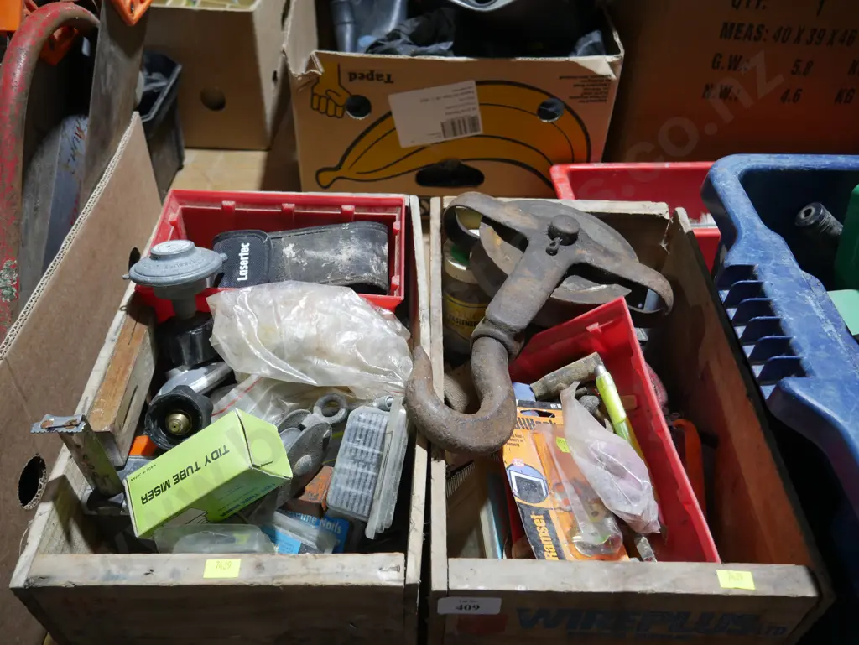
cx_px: 430
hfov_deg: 63.4
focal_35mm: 28
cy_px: 322
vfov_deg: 49.8
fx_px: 695
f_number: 3.5
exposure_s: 1/60
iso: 400
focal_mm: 14
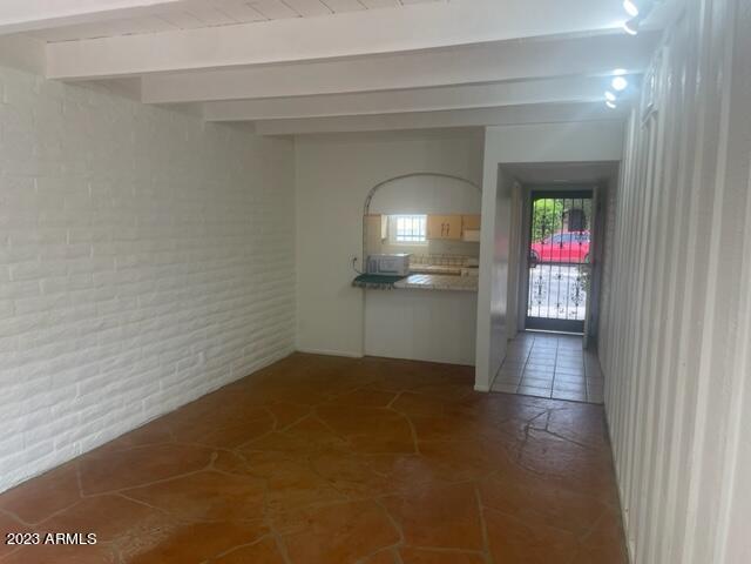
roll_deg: -0.2
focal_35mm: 26
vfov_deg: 53.1
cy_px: 282
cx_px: 376
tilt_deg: -5.9
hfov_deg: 67.3
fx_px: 564
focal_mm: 4.2
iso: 64
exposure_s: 1/120
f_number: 1.6
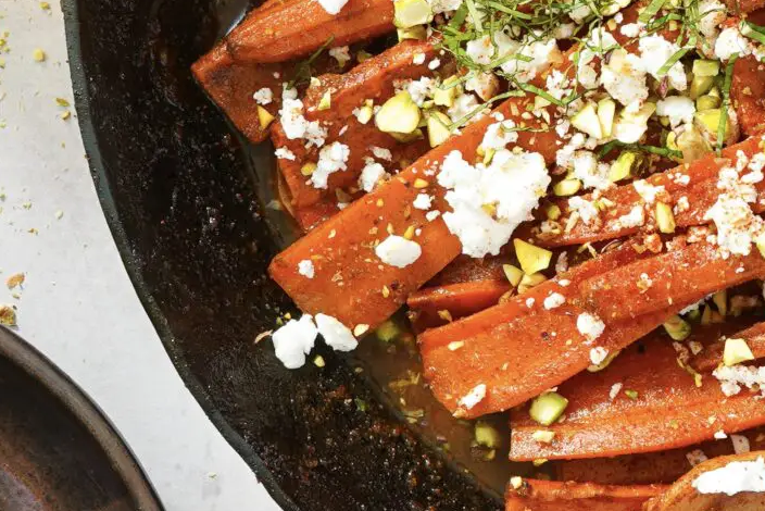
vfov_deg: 9.1
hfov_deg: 13.4
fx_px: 3167
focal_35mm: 149
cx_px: 900
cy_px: -44
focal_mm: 41
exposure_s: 4
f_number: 14
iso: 100
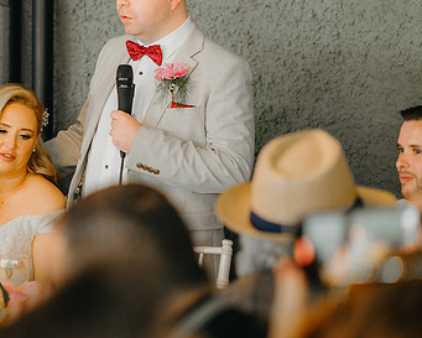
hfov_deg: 12.3
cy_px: 97
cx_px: 40
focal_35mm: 155
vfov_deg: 10.0
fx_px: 1936
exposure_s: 1/200
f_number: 2.2
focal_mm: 85
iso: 800
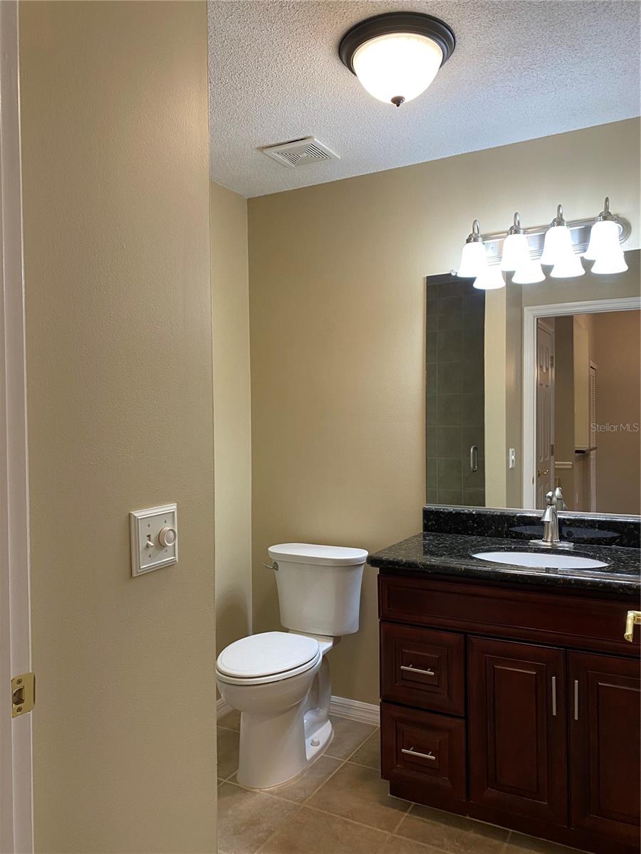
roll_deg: +0.1
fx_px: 642
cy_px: 427
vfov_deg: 67.3
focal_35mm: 26
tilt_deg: -0.6
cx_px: 320
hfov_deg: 53.1
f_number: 1.8
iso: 100
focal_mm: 4.25
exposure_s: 1/60
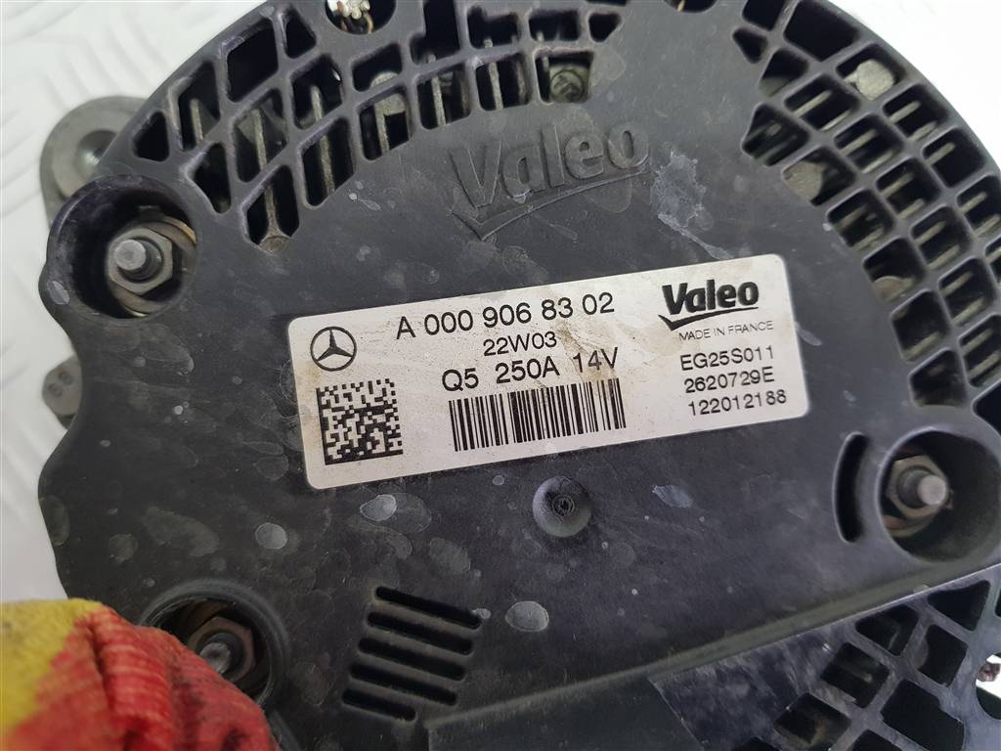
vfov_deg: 53.1
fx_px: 752
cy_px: 376
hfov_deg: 67.3
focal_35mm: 26
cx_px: 500
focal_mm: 4.2
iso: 200
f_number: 1.7
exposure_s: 1/100
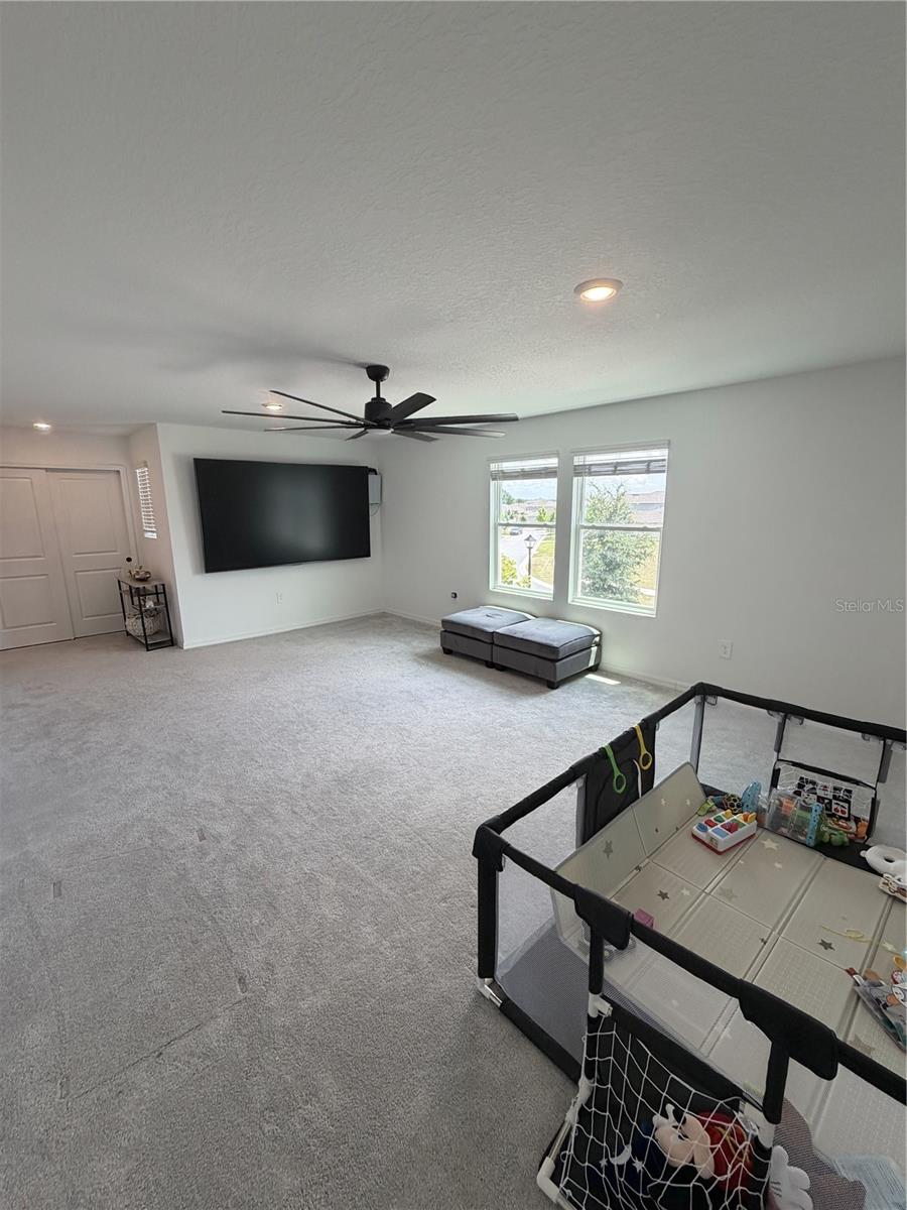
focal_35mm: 14
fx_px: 489
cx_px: 454
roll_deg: -0.2
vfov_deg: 102.1
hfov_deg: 85.7
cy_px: 605
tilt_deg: -11.4
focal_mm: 2.22
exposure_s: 1/120
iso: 64
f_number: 2.2
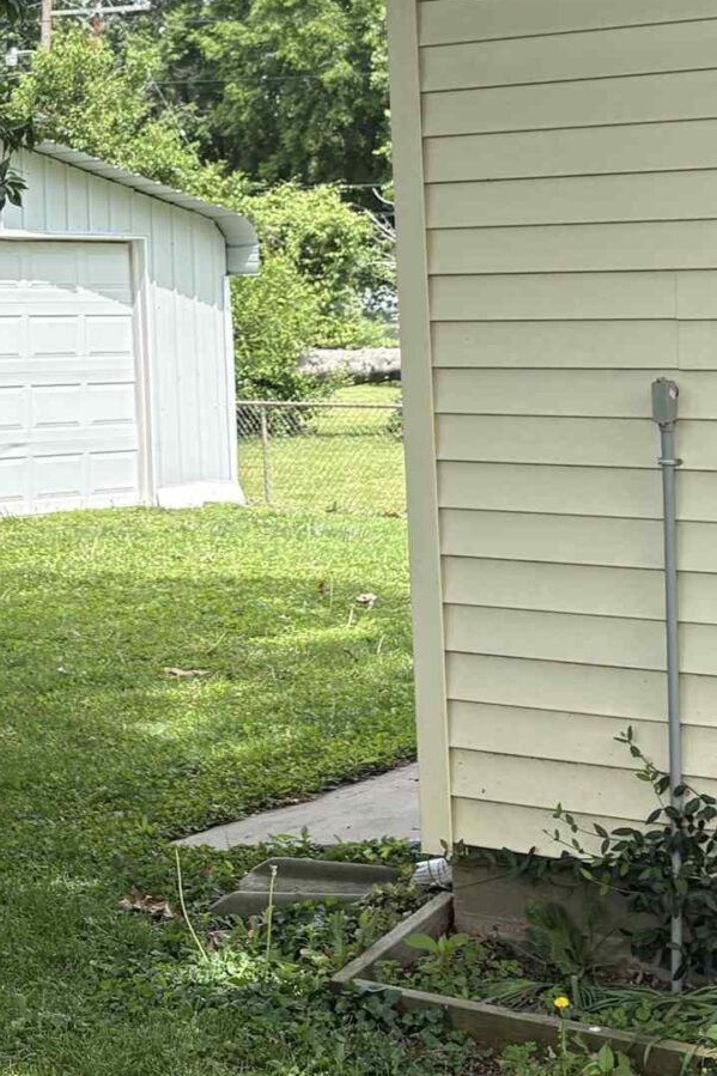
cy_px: 177
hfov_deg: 17.3
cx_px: 8
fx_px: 2301
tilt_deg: +3.2
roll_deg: +2.6
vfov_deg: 25.7
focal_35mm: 77
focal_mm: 5.96
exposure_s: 1/1953
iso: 50
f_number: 1.6
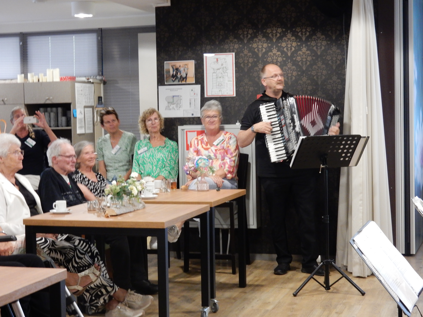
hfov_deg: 27.4
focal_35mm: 71
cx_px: 212
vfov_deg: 20.7
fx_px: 868
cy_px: 158
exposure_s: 1/8
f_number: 4.8
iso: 500
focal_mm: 12.6
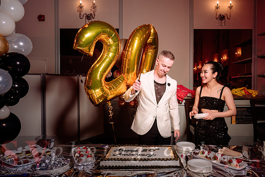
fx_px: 217
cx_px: 147
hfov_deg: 62.6
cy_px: 90
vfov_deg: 44.3
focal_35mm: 29
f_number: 4
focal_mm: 26
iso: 800
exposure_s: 1/100
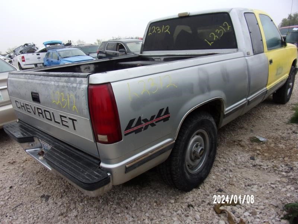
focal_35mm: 24
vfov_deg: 56.8
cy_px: 112
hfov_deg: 71.6
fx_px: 207
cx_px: 149
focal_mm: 4.3
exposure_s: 1/140
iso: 80
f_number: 3.3
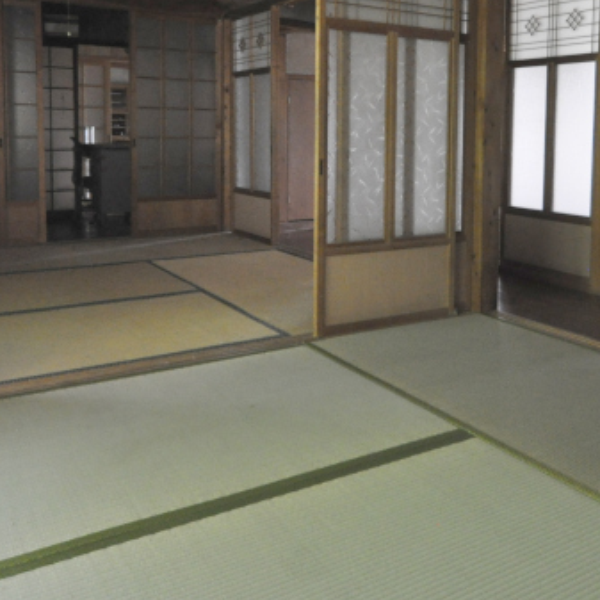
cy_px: 166
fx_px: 667
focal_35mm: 34
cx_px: 361
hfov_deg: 48.1
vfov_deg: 47.0
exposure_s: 1/25
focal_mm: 10
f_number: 3.5
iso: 1600
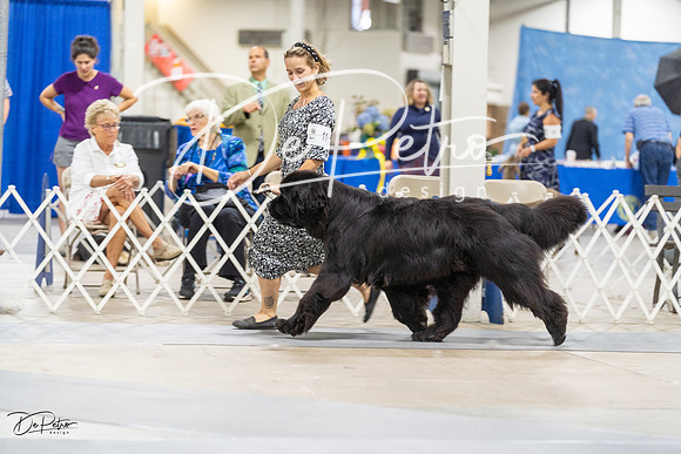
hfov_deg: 15.4
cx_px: 340
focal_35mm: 133
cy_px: 227
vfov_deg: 10.3
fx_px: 2516
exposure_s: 1/160
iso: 3200
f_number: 2.8
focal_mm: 133
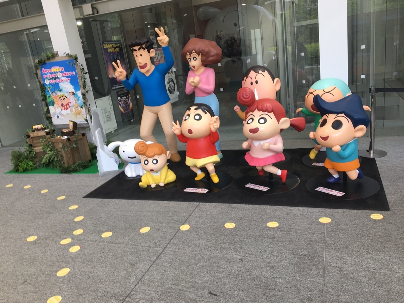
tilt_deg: -14.0
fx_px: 338
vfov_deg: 48.2
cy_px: 152
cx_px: 202
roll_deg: +8.8
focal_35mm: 29
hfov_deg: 61.7
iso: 32
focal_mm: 4.15
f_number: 2.2
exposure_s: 1/60
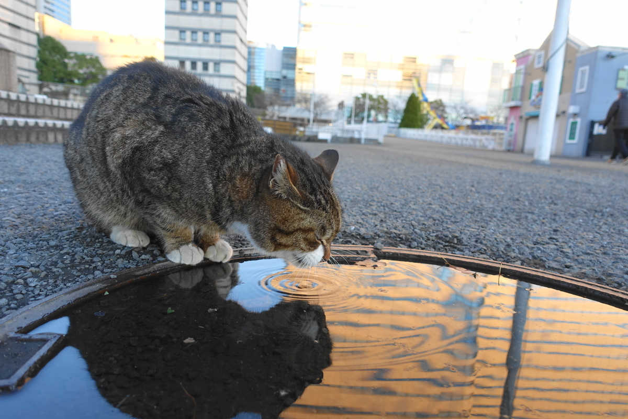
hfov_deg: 73.7
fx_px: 419
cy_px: 210
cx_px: 314
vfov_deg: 53.1
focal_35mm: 24
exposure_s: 1/100
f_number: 2.8
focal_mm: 8.8
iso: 250
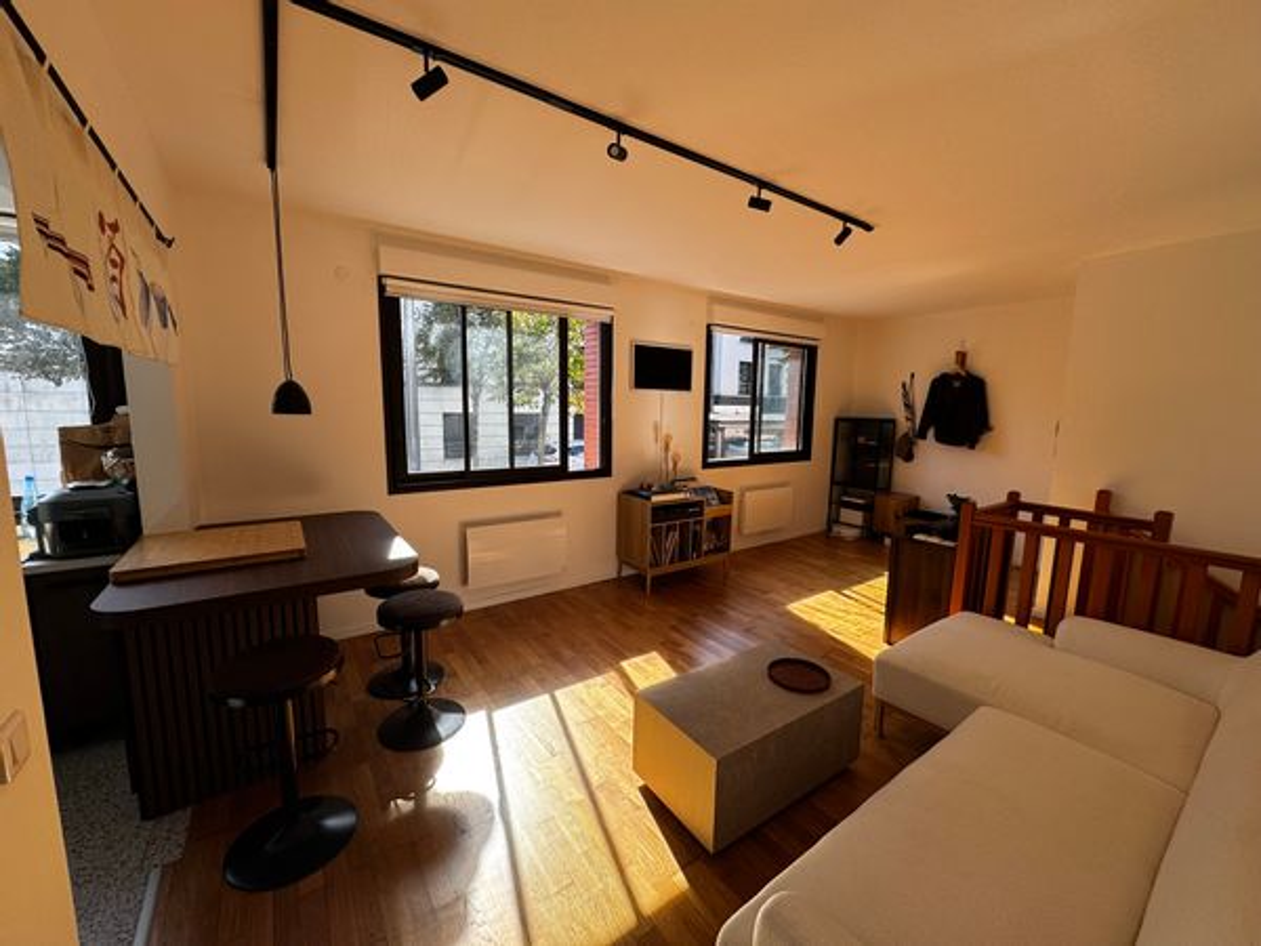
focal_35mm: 14
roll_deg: -1.2
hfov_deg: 102.1
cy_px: 473
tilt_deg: -6.9
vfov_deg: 85.7
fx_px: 510
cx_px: 630
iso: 40
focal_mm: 2.22
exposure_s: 1/197
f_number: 2.2
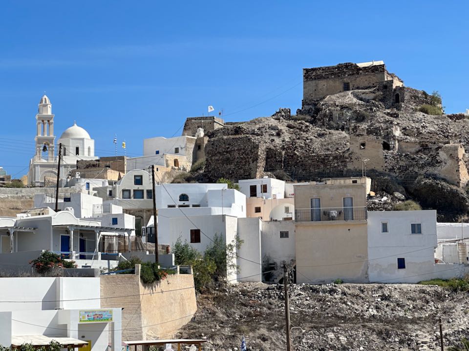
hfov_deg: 25.3
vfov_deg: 19.1
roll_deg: +2.1
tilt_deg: +6.5
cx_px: 234
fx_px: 1043
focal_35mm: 77
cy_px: 176
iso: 32
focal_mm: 9
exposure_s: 1/1096
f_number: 2.8
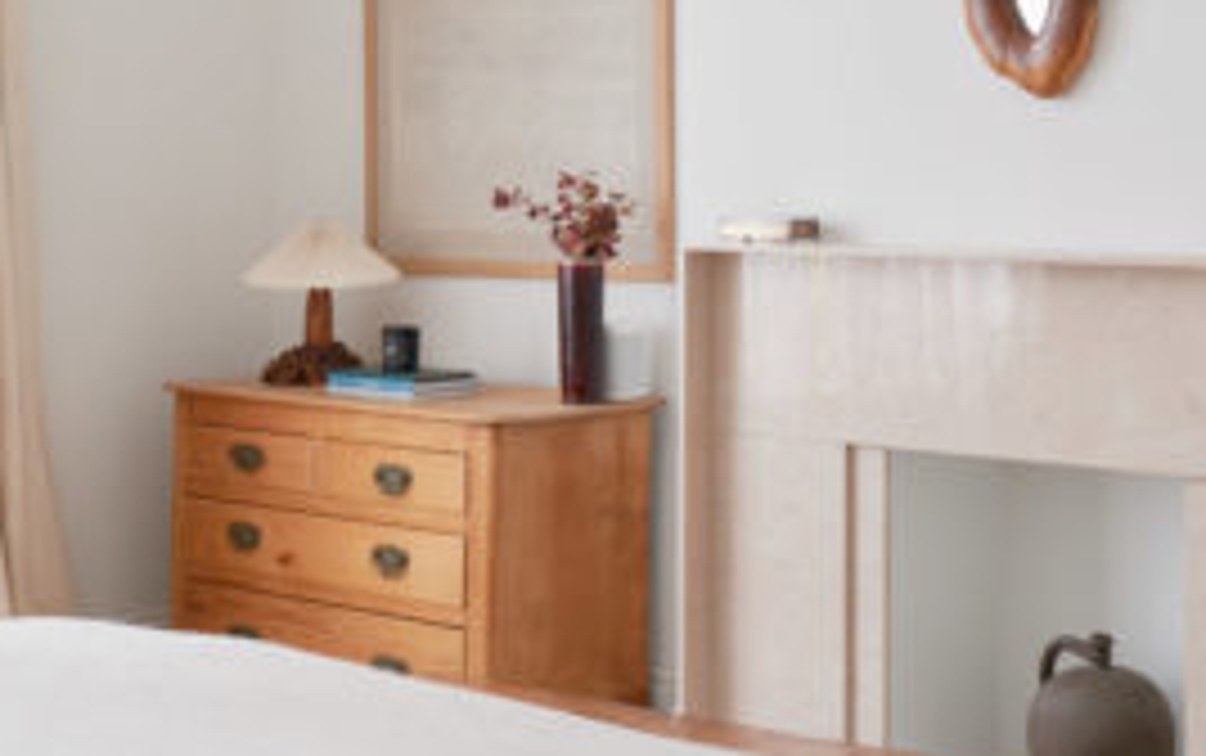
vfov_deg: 18.6
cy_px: 234
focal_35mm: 70
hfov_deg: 29.3
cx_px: 738
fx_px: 2303
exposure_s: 1/4
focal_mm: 16
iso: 200
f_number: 11
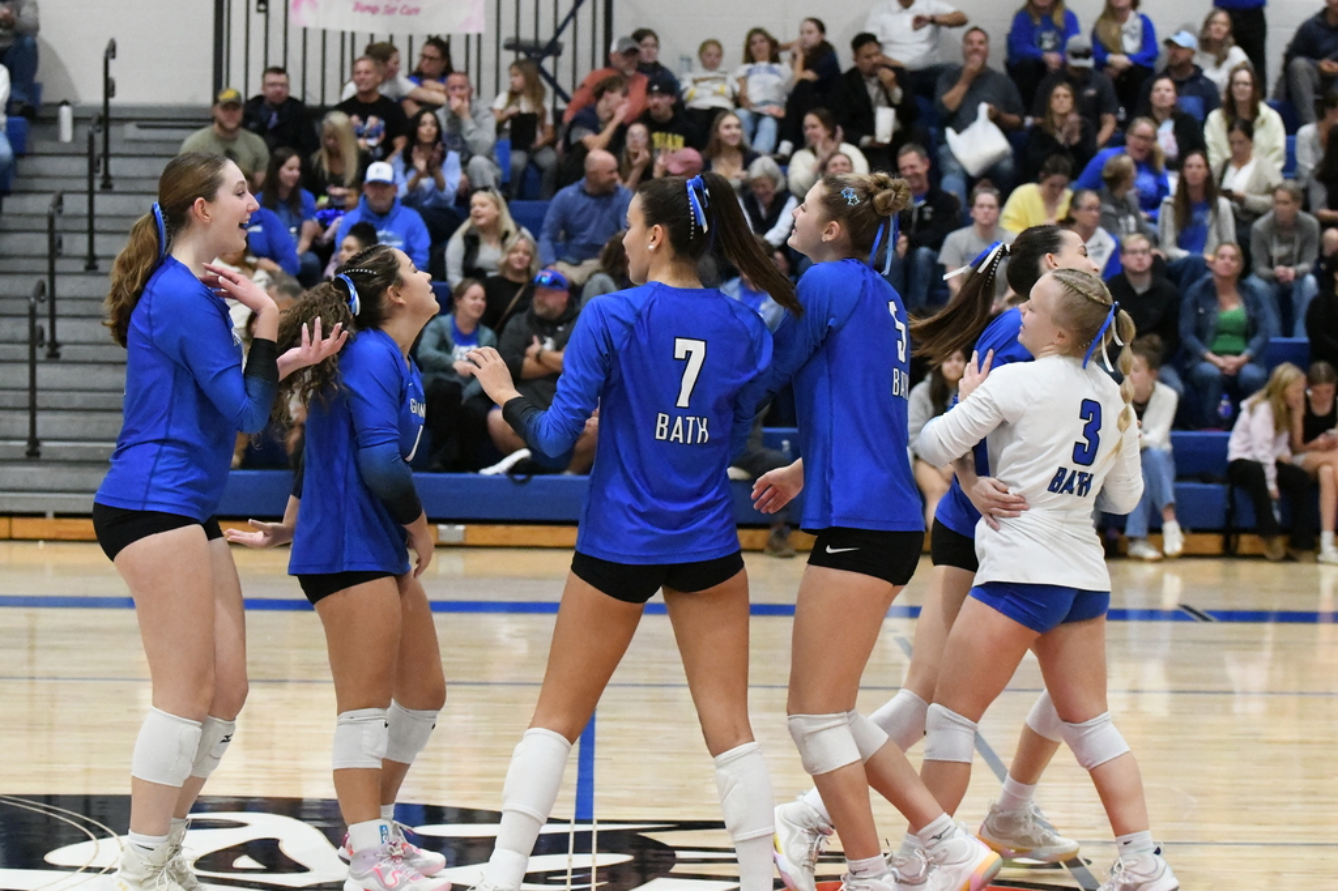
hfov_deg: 19.5
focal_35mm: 105
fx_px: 3901
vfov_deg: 13.0
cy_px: 446
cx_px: 669
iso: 16000
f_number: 4.5
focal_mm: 70
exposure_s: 1/1250
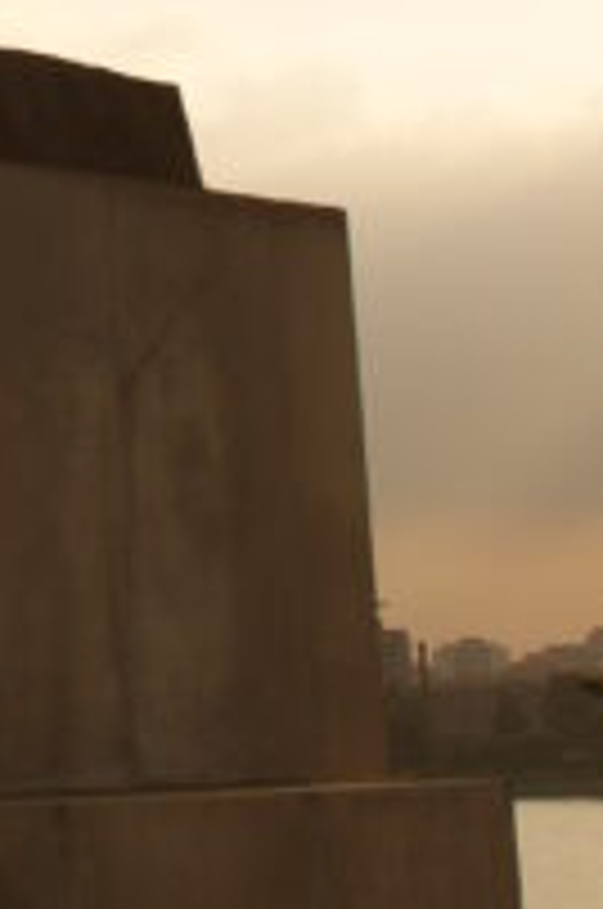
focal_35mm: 131
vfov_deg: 15.3
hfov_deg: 10.0
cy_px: -94
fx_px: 3302
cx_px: -364
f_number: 10
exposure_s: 1/320
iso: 100
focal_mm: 22
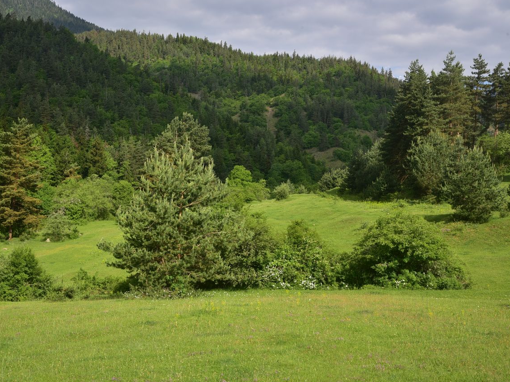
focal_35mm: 55
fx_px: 810
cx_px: 233
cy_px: 191
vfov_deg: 26.6
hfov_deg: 34.9
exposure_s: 1/125
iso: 125
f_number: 13
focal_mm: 50
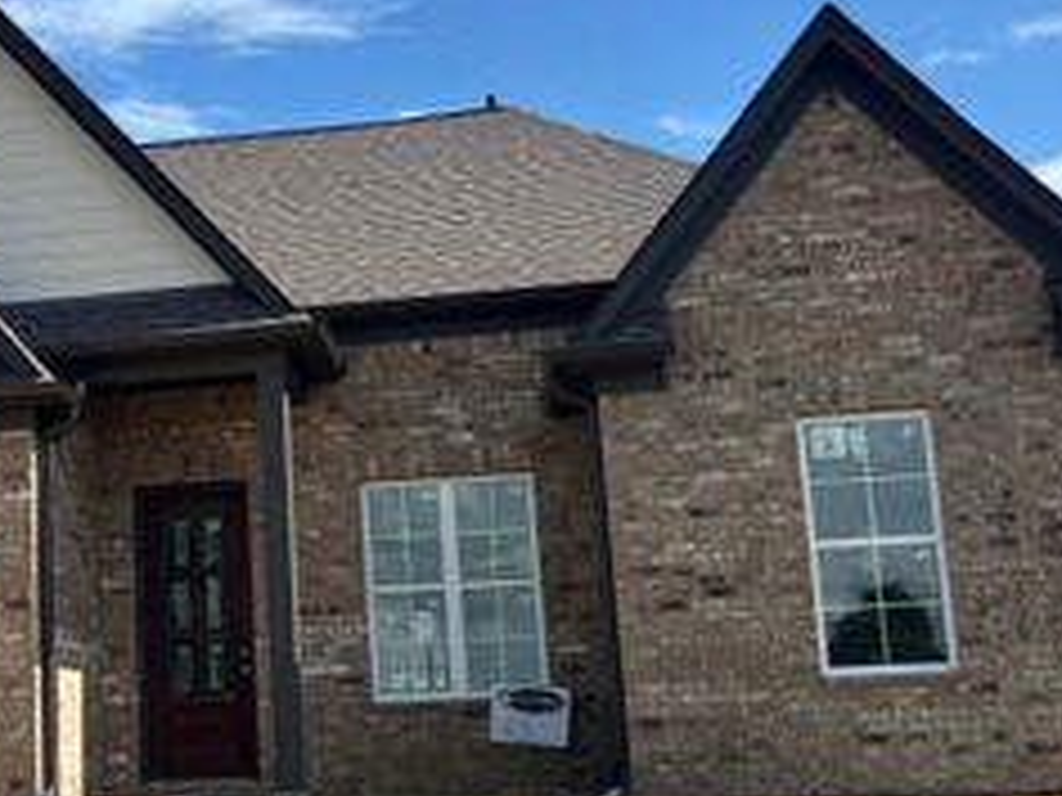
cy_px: 434
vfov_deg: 26.5
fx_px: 1687
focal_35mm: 55
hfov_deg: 33.8
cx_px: 194
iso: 50
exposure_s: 1/2710
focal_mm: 5.96
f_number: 1.6
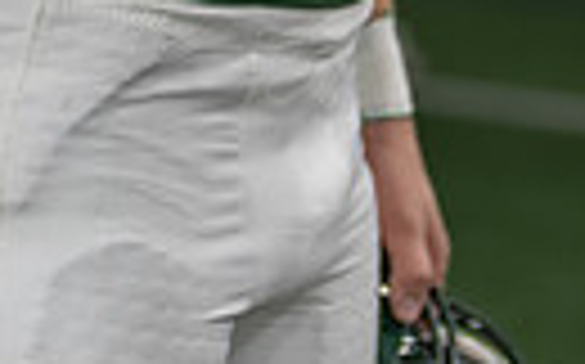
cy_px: -555
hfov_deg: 7.5
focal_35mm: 279
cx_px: 200
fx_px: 4444
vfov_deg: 4.6
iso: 160
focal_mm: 50
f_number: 1.2
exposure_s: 1/500
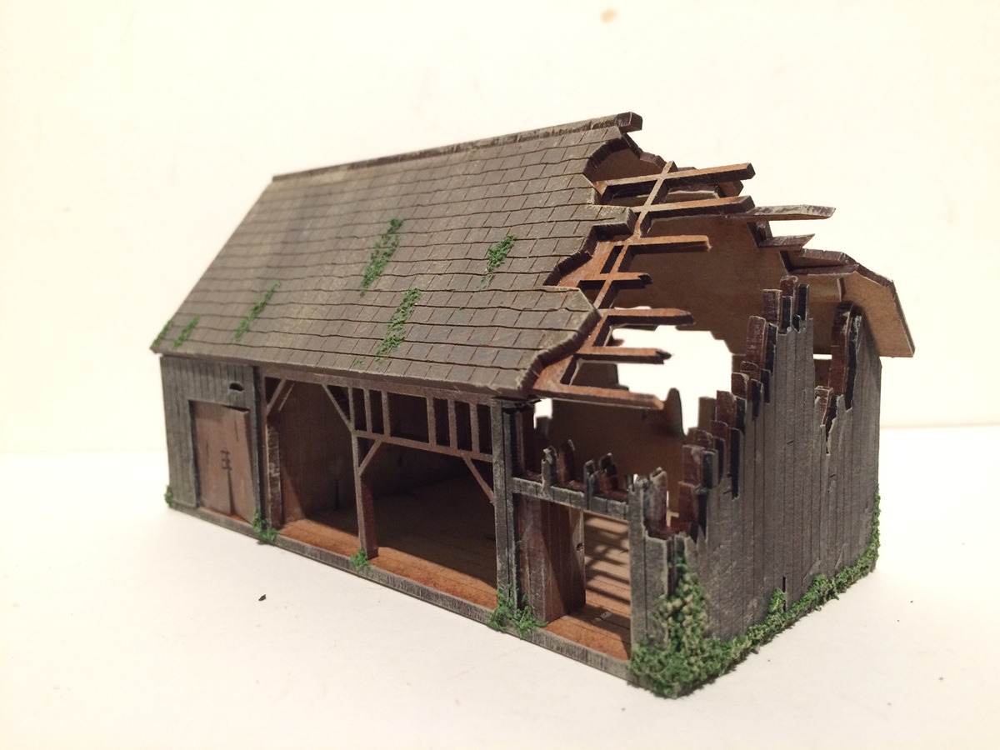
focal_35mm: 29
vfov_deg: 48.2
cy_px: 375
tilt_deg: -9.2
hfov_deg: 61.7
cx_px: 500
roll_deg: +1.4
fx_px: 838
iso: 160
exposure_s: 1/33
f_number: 2.2
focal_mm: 4.15
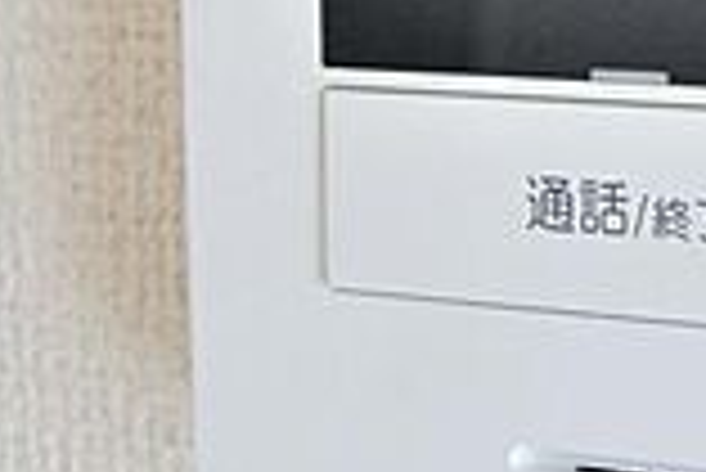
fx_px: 2395
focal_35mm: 122
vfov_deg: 11.0
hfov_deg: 16.2
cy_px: -130
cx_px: 791
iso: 250
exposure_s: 1/40
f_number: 4.5
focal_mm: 20
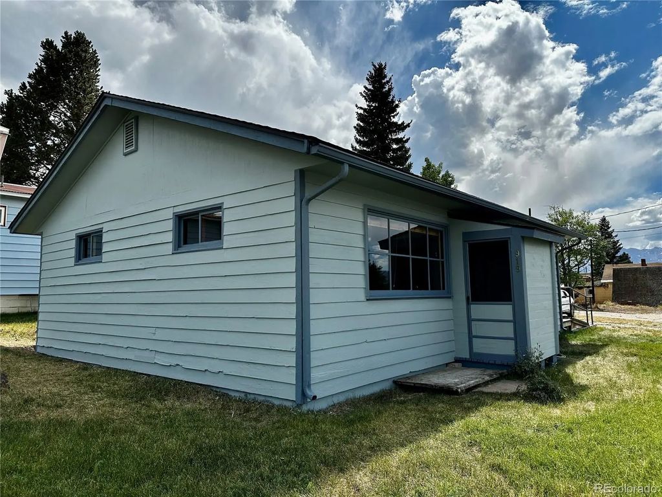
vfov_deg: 56.8
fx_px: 459
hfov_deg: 71.6
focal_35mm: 24
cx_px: 331
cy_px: 248
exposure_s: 1/6623
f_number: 1.78
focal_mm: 6.86
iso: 80
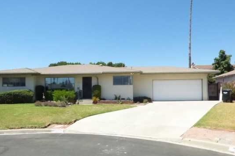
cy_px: 92
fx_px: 163
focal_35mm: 25
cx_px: 112
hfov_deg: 71.5
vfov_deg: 51.0
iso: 1600
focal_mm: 3.58
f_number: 8
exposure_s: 1/2000
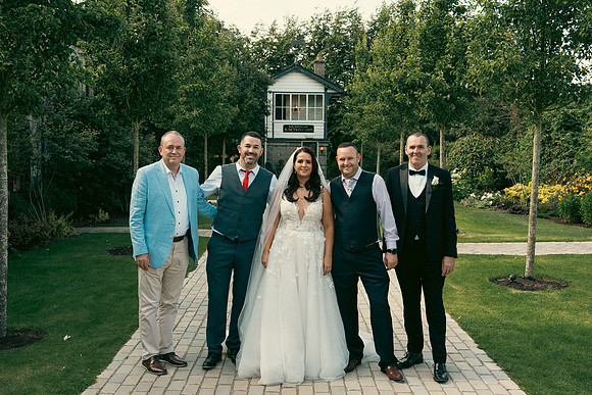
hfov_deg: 48.4
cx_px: 296
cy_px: 198
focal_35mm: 40
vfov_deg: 33.4
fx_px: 658
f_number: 5.6
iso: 400
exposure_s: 1/400
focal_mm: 40
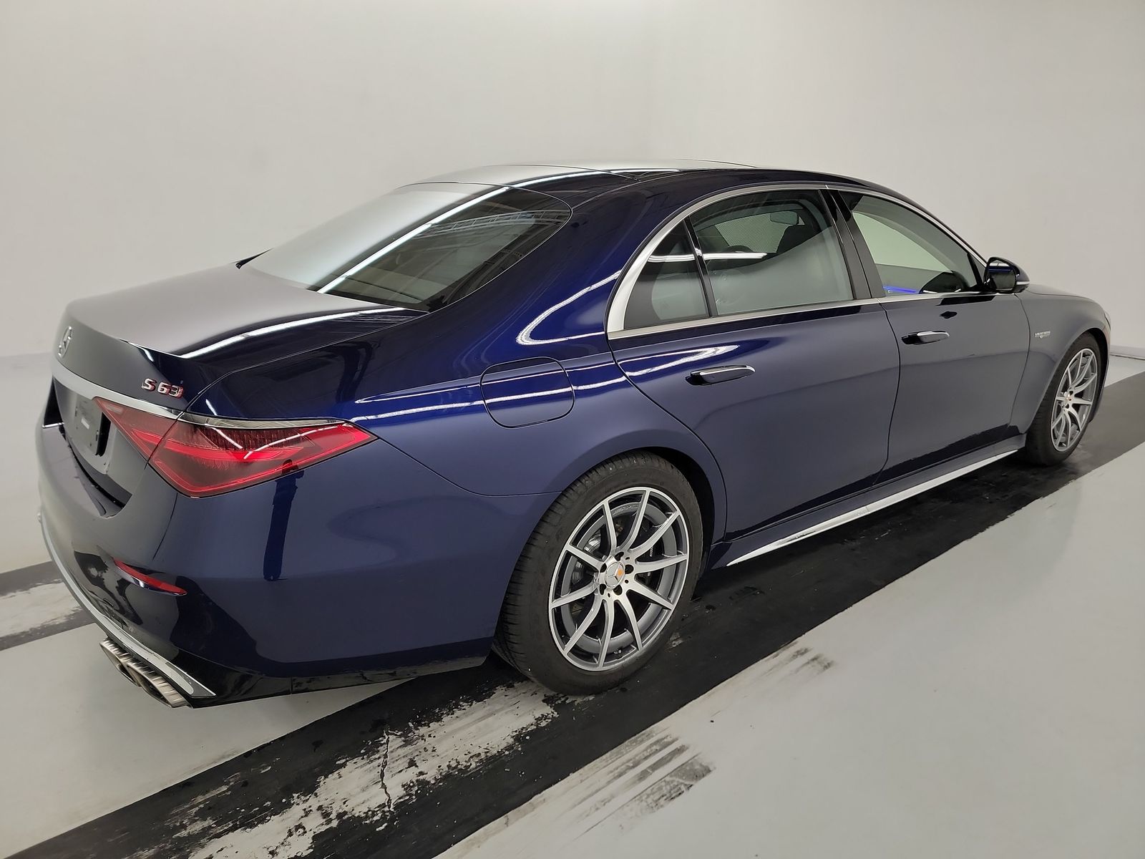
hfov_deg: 71.6
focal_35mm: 24
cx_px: 572
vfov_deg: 56.8
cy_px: 430
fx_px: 794
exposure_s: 1/59
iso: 312
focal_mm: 6.7
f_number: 1.8
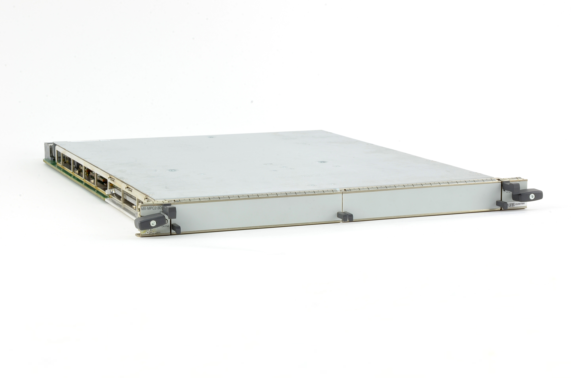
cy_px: 189
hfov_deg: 22.0
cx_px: 286
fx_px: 1472
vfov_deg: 14.6
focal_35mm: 93
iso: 100
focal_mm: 62
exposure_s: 1
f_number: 25
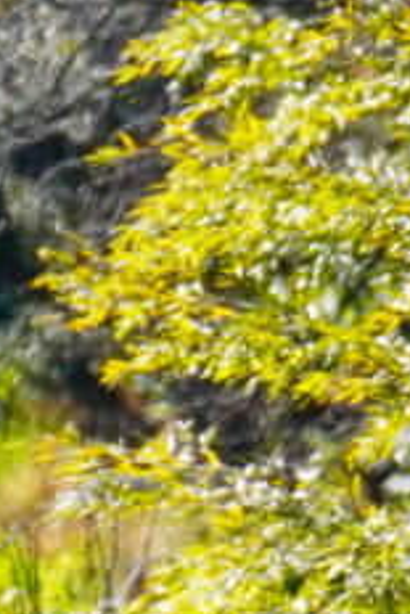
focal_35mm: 2511
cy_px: 664
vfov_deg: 0.8
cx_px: -1108
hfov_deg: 0.5
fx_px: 42829
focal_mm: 240
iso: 320
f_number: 6.3
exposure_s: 1/800
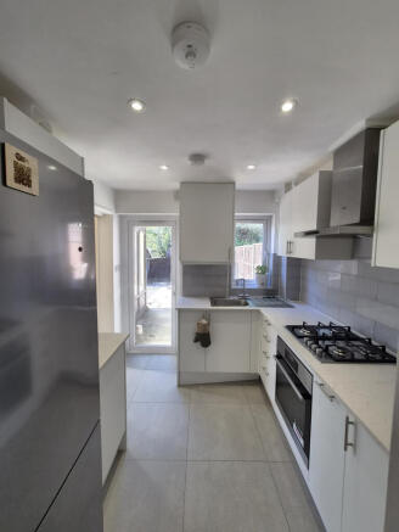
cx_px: 200
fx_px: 200
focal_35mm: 13
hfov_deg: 89.9
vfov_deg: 106.2
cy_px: 266
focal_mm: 2.2
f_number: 2.2
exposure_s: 1/100
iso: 100
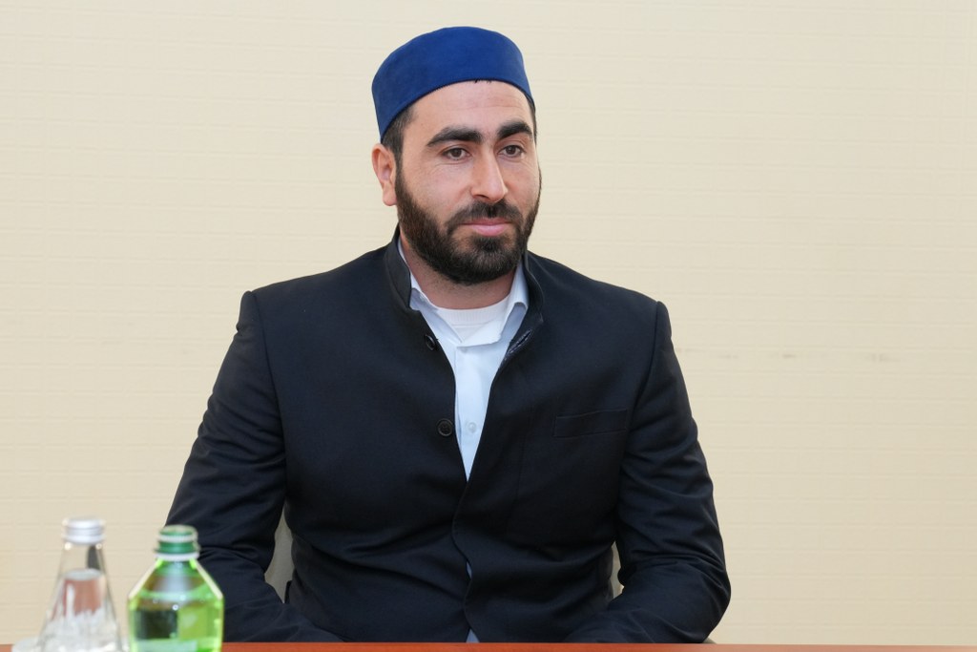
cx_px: 488
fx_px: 2361
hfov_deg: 23.4
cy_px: 326
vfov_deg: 15.7
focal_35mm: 87
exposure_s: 1/200
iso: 1600
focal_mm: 58
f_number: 5
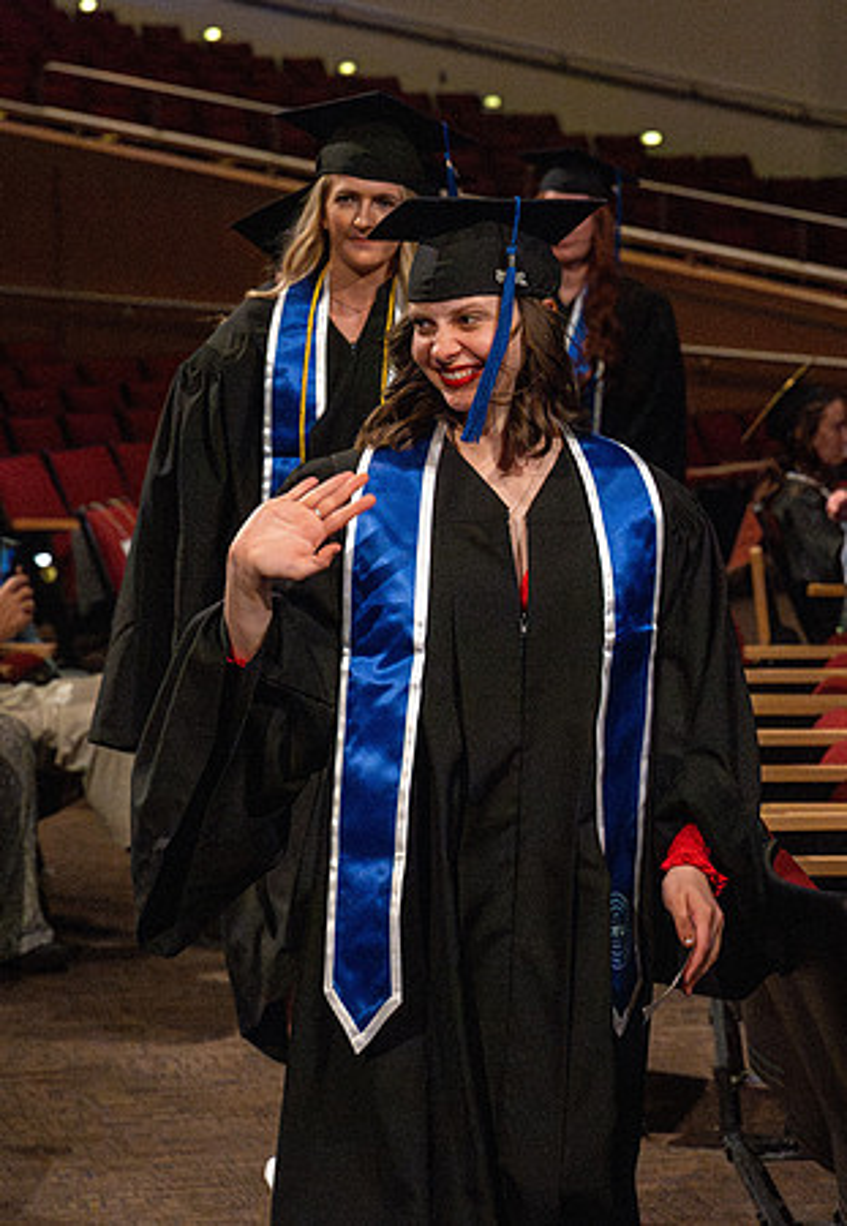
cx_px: 311
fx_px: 3883
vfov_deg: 17.9
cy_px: 560
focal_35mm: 113
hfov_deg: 12.4
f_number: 5
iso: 6400
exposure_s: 1/320
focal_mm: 70
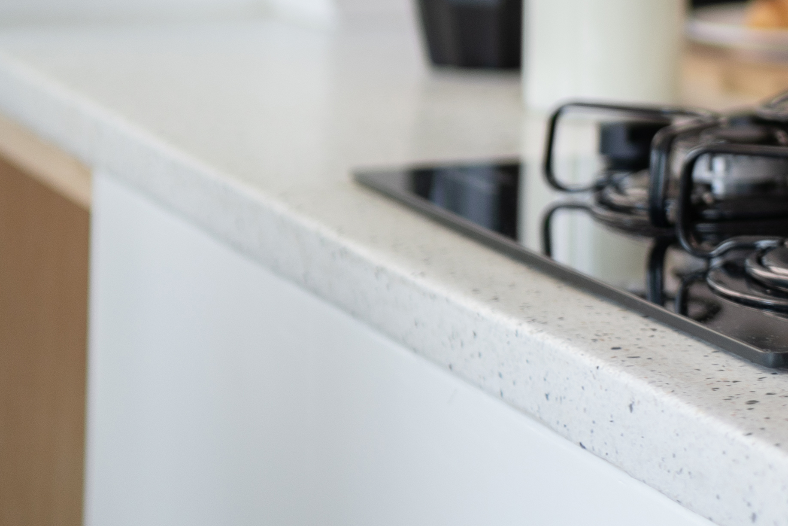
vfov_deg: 8.8
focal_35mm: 148
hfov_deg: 12.5
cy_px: -490
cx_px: 1481
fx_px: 3240
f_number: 1.4
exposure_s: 1/250
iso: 100
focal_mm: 35
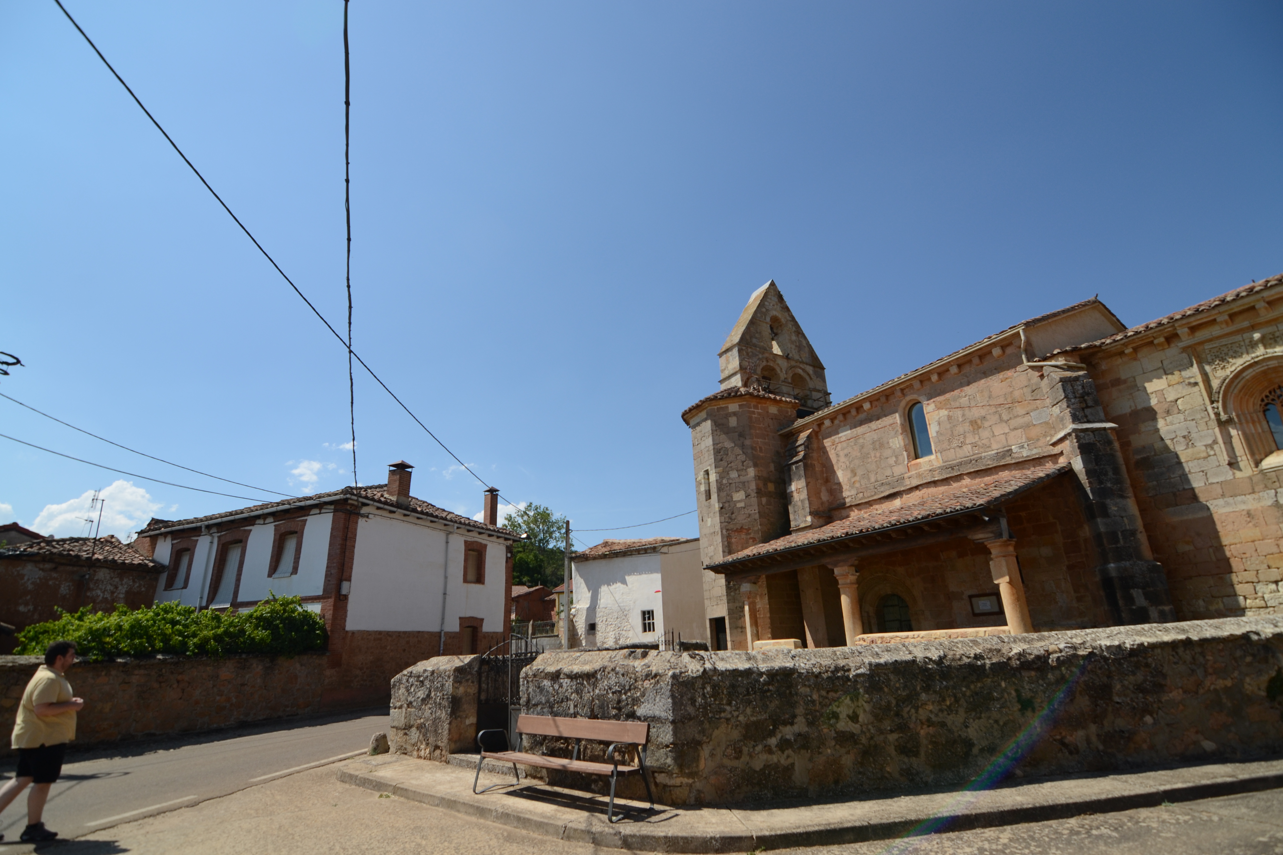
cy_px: 428
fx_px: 588
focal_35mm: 16
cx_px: 642
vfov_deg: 72.1
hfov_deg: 95.0
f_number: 4.5
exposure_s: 1/1250
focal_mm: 11
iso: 100
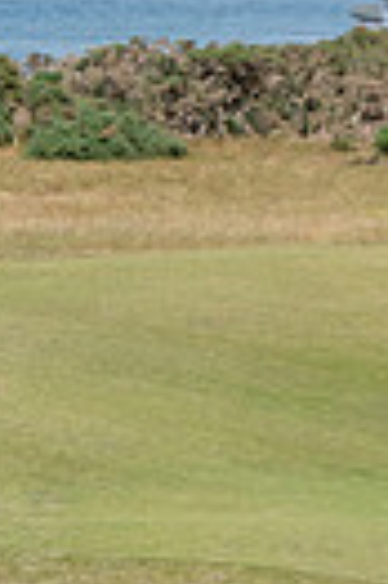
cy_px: -74
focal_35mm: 311
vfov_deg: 6.6
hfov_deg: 4.3
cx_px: -660
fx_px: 5041
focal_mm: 70
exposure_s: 1/640
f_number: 7.1
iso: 200
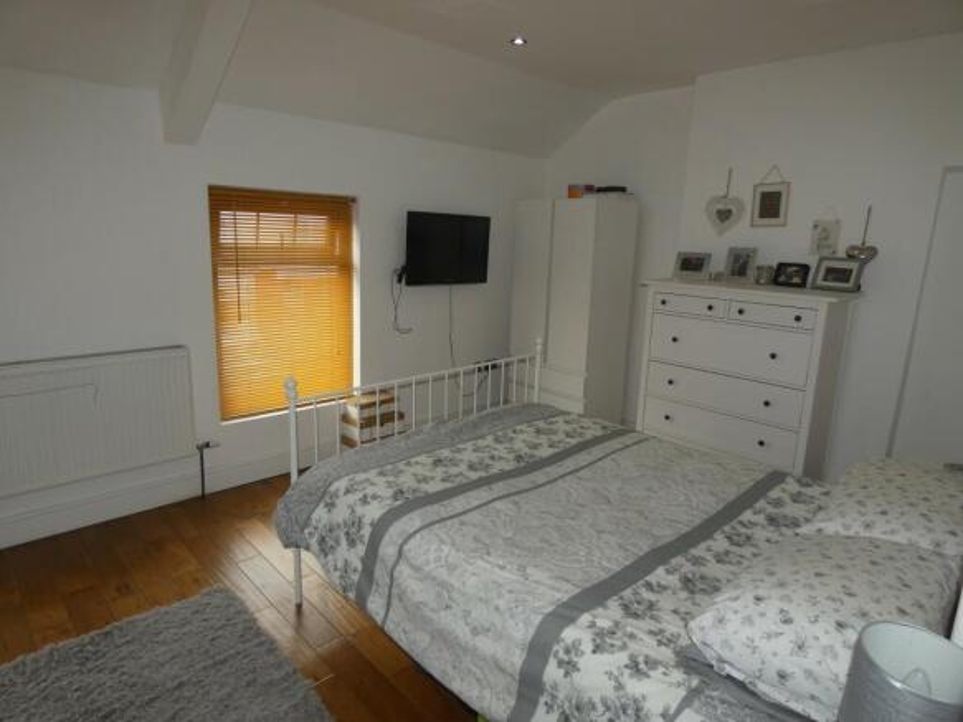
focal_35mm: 20
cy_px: 361
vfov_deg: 66.0
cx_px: 482
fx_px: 556
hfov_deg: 81.8
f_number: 2.8
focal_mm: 3.6
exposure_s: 1/60
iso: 80
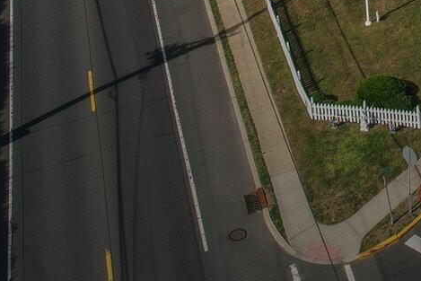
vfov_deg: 12.2
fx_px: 1123
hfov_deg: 19.1
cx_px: 600
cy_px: -327
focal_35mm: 96
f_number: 2.8
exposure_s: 1/2000
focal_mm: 8.38
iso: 120
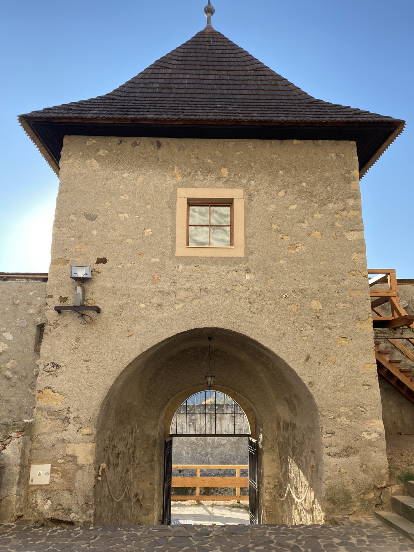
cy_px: 267
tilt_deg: +15.8
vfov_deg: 61.6
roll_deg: -1.6
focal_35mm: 29
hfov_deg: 48.2
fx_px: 462
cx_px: 211
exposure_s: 1/521
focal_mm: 3.99
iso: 20
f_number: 1.8
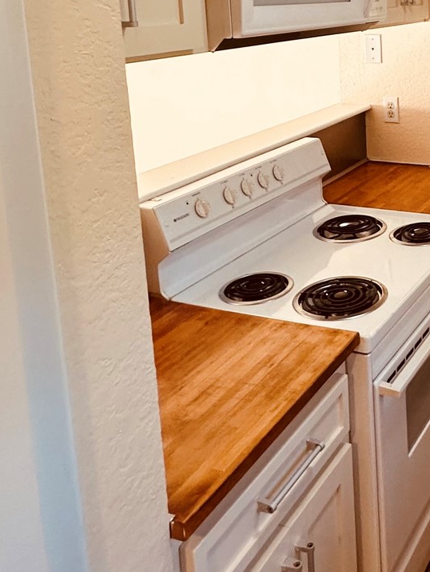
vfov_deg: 43.6
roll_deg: +2.2
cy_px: 82
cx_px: 450
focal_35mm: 40
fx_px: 662
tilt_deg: -8.9
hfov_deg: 32.5
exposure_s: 1/60
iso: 160
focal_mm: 2.22
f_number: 2.2
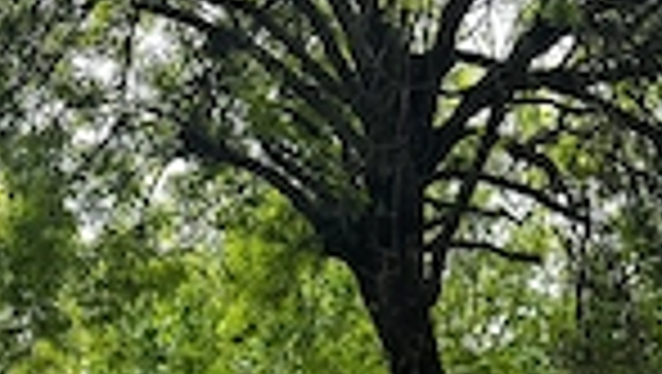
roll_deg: -0.5
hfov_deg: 29.4
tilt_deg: -6.8
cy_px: 721
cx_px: 459
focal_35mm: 71
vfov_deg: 14.5
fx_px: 1247
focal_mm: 6.86
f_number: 1.78
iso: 160
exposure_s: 1/121
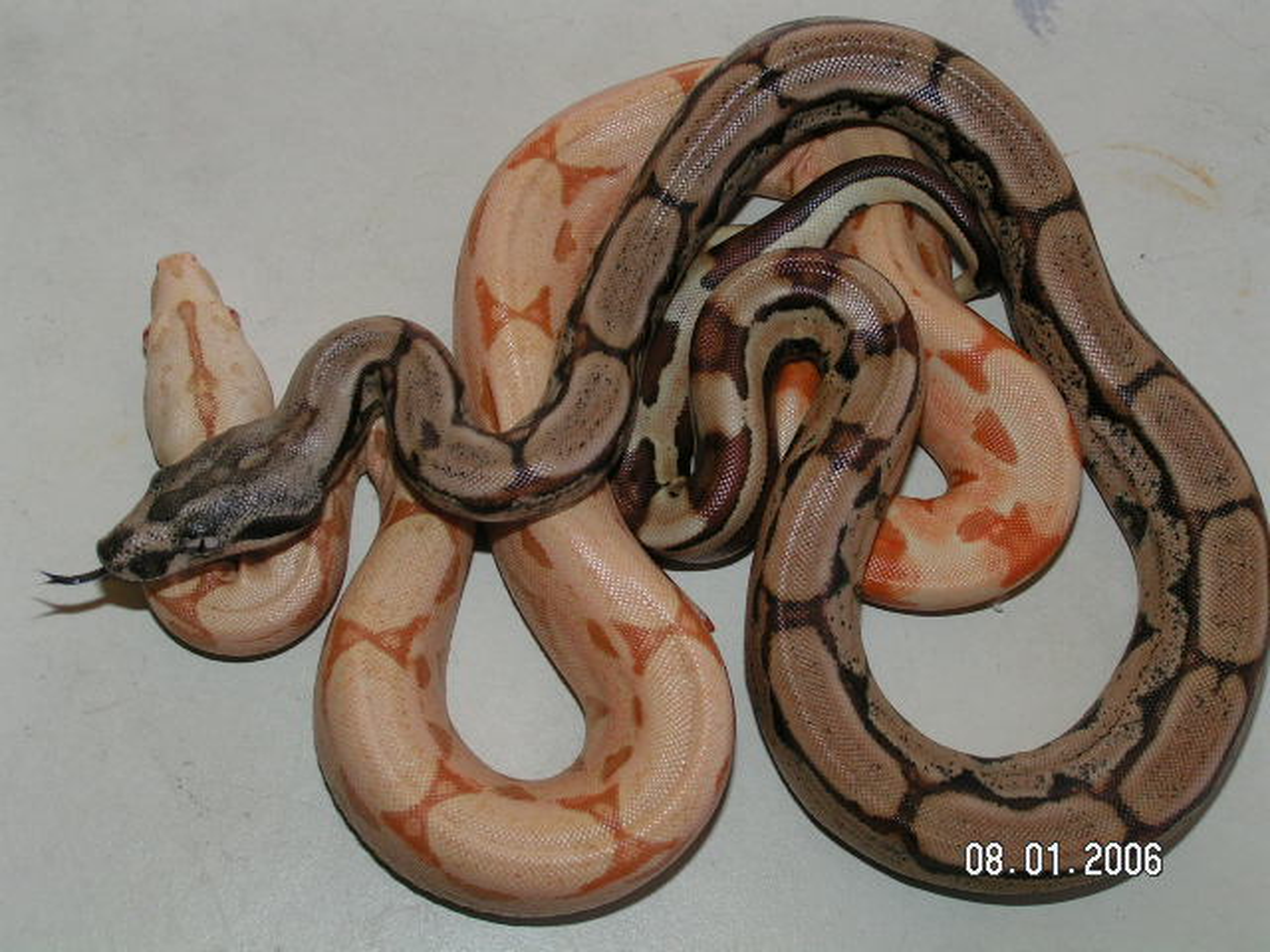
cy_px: 476
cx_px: 635
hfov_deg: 29.8
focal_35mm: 65
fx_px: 2385
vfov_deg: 22.6
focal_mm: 10
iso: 50
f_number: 5.6
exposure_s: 1/80
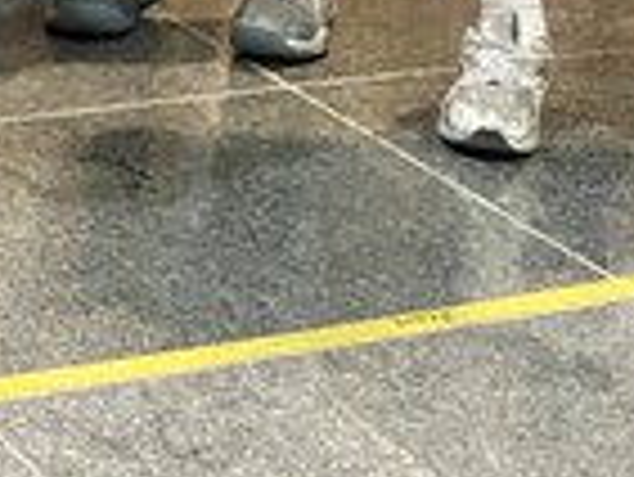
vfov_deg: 8.4
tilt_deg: -1.7
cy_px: -734
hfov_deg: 12.4
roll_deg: -1.9
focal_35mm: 159
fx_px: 2915
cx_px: 346
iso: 500
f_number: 1.8
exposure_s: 1/30
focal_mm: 3.99
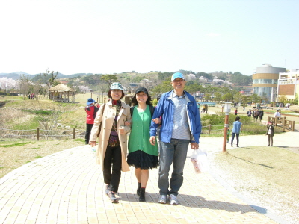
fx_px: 302
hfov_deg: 52.6
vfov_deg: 40.7
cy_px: 112
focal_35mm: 35
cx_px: 150
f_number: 8
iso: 100
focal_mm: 8.9
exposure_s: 1/110
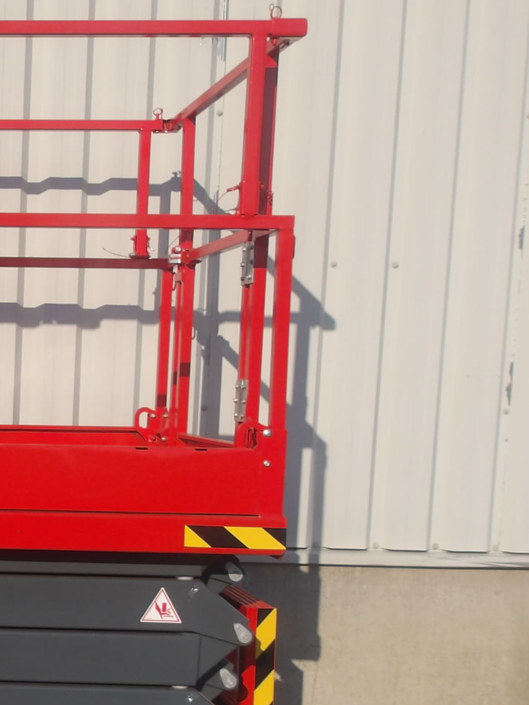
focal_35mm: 57
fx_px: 1161
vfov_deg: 33.3
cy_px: 506
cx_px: -201
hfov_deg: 22.3
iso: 100
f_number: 10.4
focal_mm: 4.9
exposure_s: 1/149
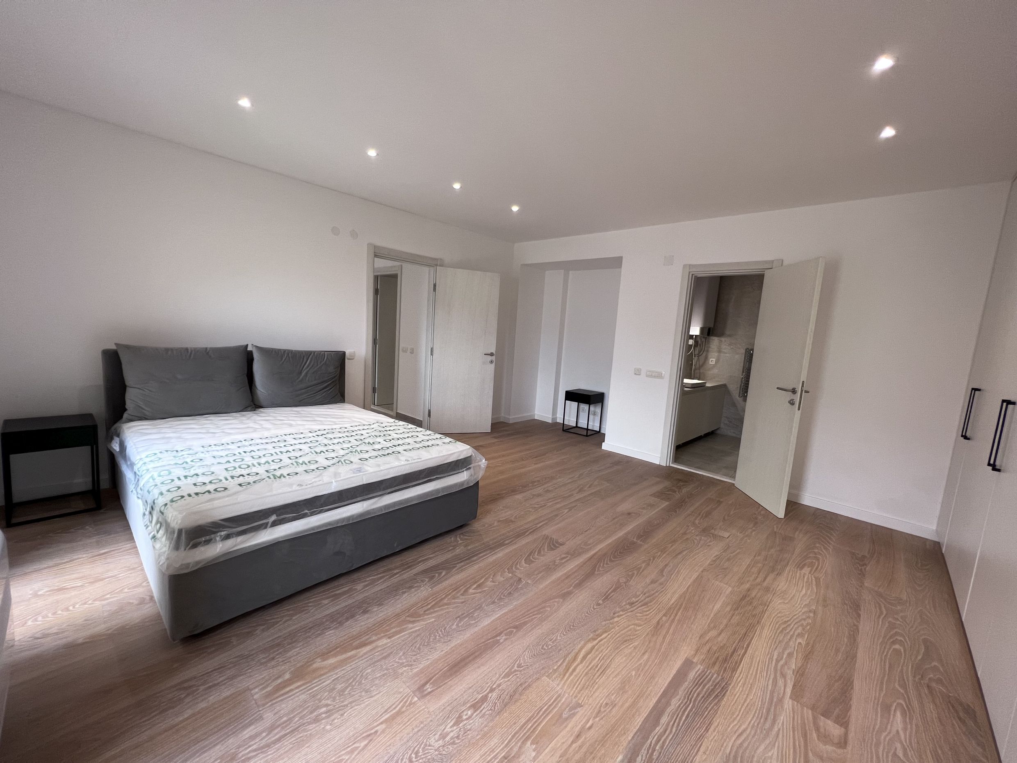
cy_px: 382
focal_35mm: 13
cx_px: 508
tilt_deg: -7.6
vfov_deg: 89.9
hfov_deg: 106.2
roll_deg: -3.5
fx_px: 382
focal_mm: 1.57
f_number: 1.8
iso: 100
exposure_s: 1/100
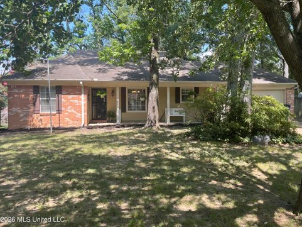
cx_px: 152
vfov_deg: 51.4
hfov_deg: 65.3
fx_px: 236
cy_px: 112
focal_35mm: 27
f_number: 1.6
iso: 32
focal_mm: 4.2
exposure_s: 1/463
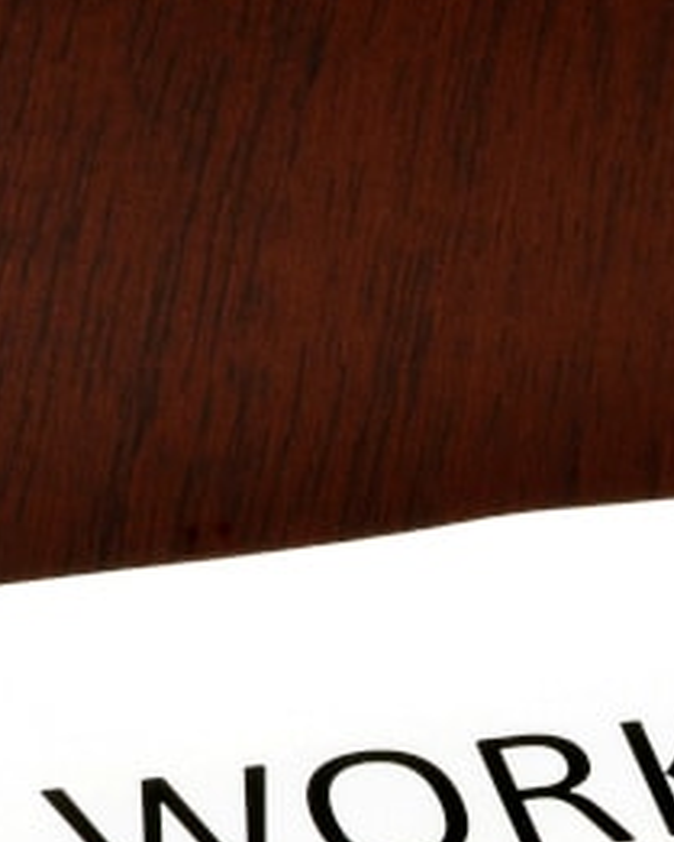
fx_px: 15280
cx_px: 622
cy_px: 1031
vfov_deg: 3.2
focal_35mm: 613
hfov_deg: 2.5
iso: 100
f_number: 22
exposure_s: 2
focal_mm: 95
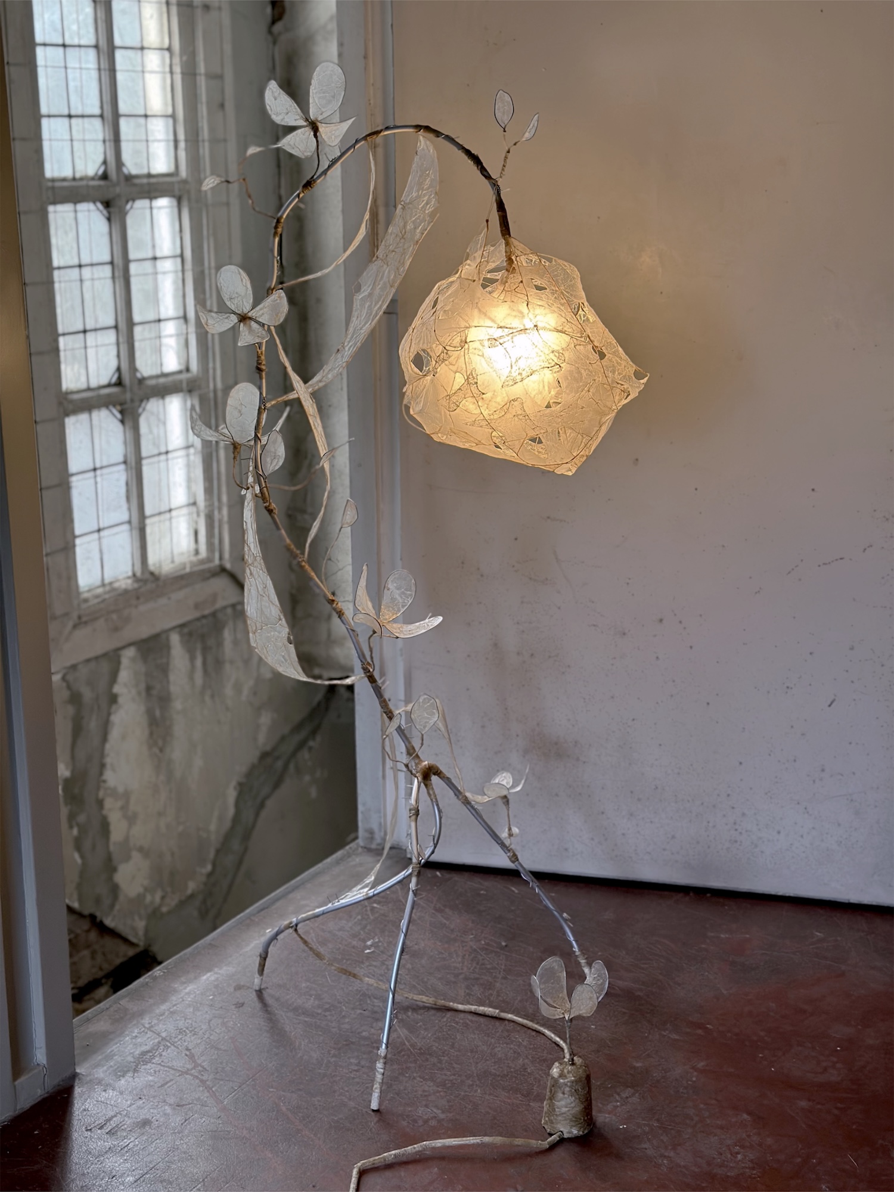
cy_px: 596
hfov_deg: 30.3
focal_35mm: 48
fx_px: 1653
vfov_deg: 39.7
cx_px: 447
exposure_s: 1/117
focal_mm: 6.9
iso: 64
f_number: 1.8
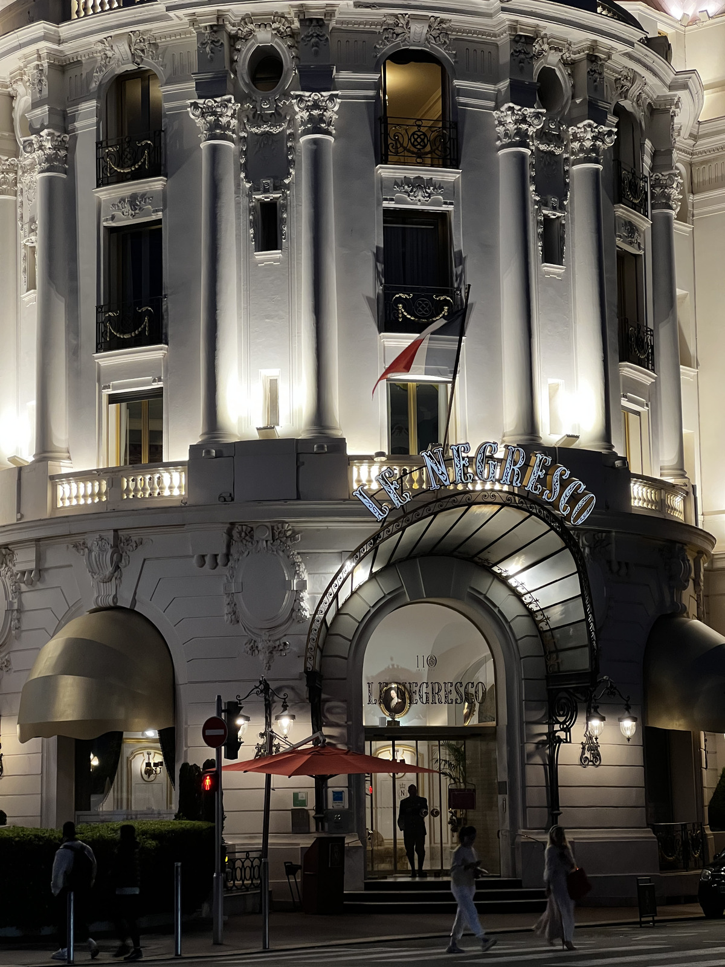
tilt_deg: +8.3
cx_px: 362
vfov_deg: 25.3
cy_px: 484
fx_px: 2150
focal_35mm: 77
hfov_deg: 19.1
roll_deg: +0.9
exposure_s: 1/50
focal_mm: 9
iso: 200
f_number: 2.8
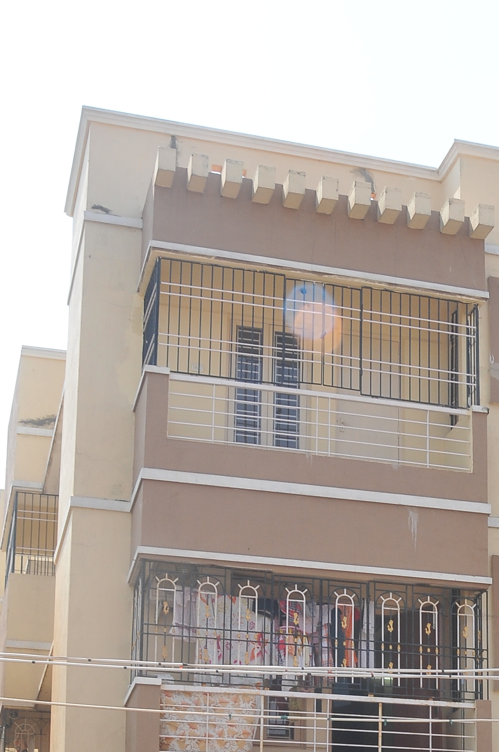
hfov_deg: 18.1
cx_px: 505
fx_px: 1522
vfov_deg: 26.2
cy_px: 763
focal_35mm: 73
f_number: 9.5
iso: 200
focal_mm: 20
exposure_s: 1/180
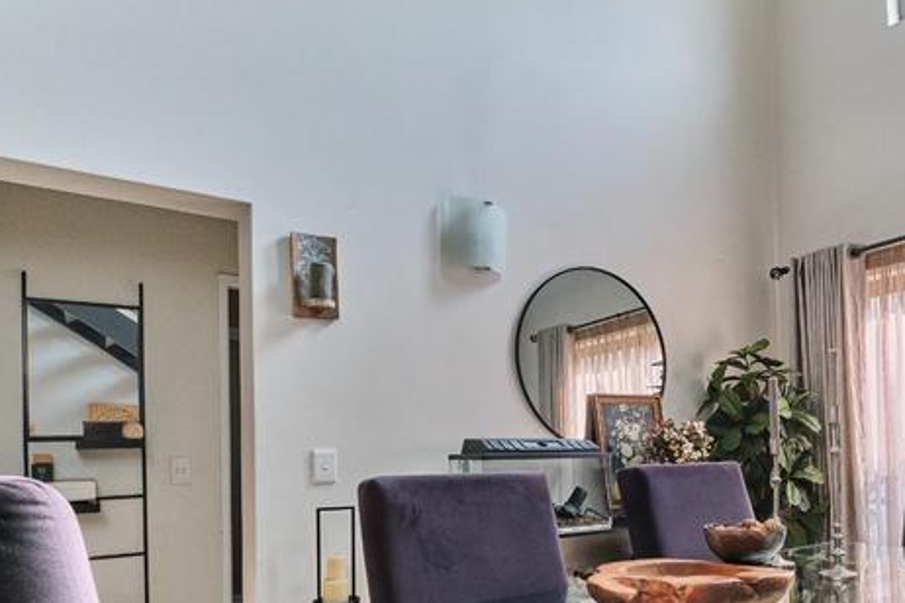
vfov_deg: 47.9
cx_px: 646
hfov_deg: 66.3
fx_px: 654
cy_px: 441
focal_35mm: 26
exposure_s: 1/200
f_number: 8
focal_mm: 10
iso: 800
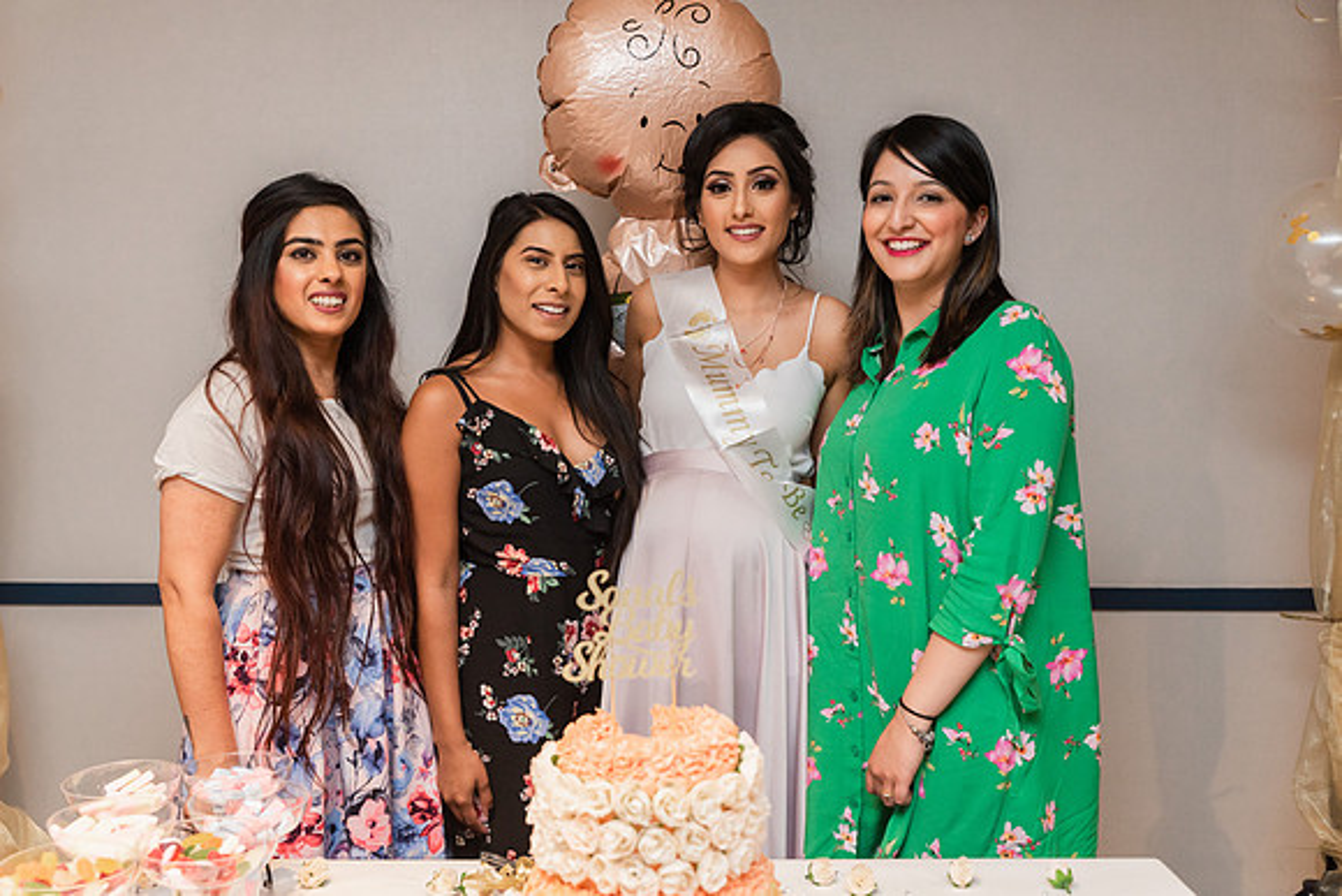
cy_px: 448
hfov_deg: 53.1
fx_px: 1342
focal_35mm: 36
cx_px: 671
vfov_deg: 36.9
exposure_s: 1/160
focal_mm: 36
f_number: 4
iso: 2500
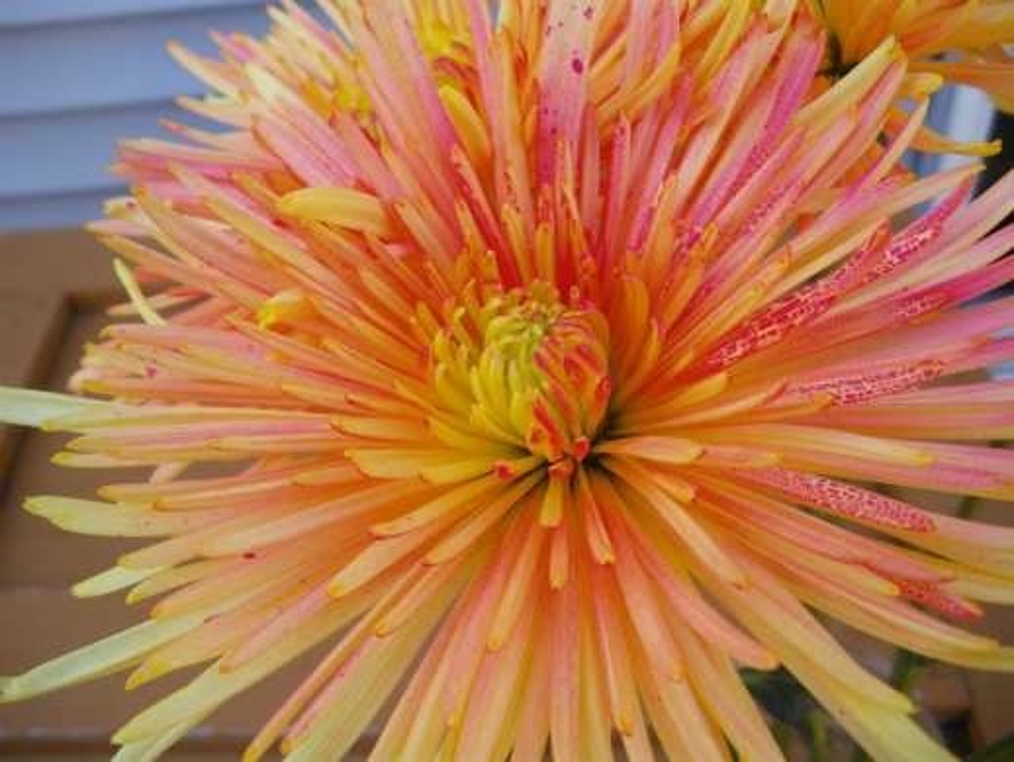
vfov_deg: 39.7
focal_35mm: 36
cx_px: 507
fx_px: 1055
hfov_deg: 51.3
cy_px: 381
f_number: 3.5
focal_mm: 6.3
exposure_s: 1/80
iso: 64
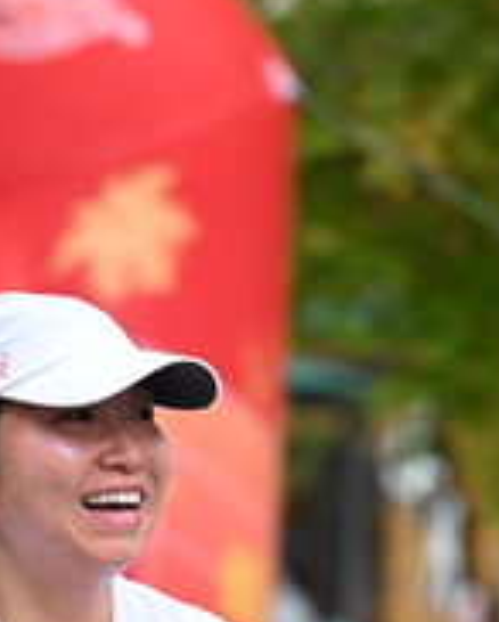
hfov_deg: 5.5
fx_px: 5179
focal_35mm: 281
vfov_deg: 6.9
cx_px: 125
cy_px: 567
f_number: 2.8
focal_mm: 99
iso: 640
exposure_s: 1/2000
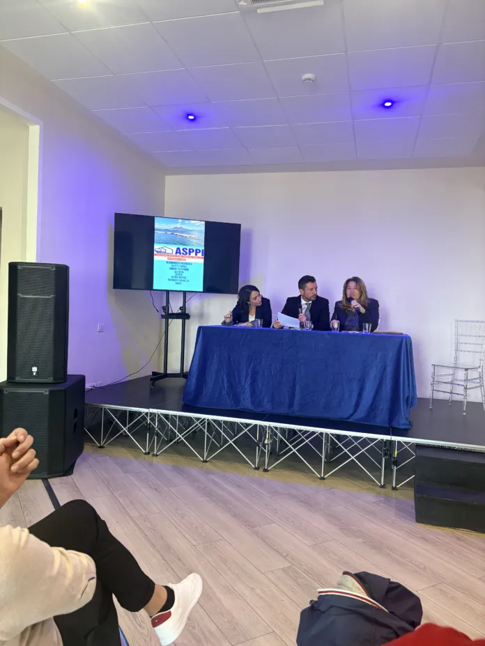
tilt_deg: -2.0
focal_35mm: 26
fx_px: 486
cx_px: 242
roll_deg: -2.7
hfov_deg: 53.1
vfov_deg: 67.3
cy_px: 323
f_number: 1.6
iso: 250
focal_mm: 5.96
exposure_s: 1/60
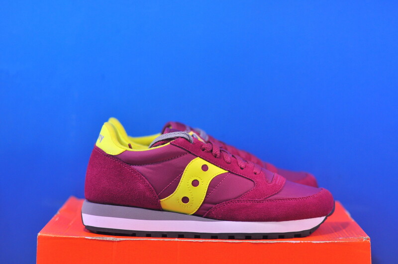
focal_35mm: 75
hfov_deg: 27.0
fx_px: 828
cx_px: 199
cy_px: 132
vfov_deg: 18.1
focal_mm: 50
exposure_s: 1/320
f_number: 2.2
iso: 250
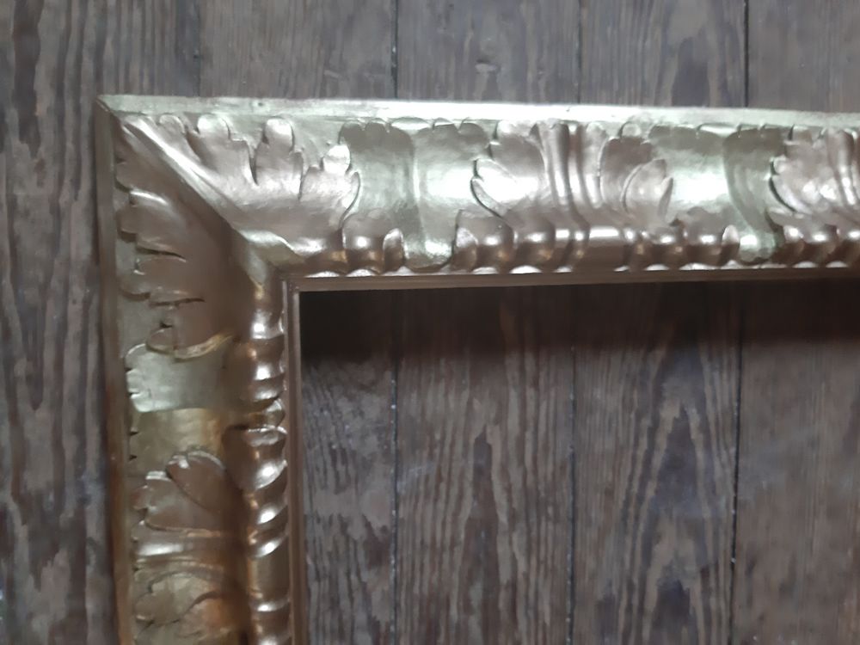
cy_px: 322
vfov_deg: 51.4
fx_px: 671
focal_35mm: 27
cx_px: 430
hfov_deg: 65.3
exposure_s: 1/24
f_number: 1.7
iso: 640
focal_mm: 3.93
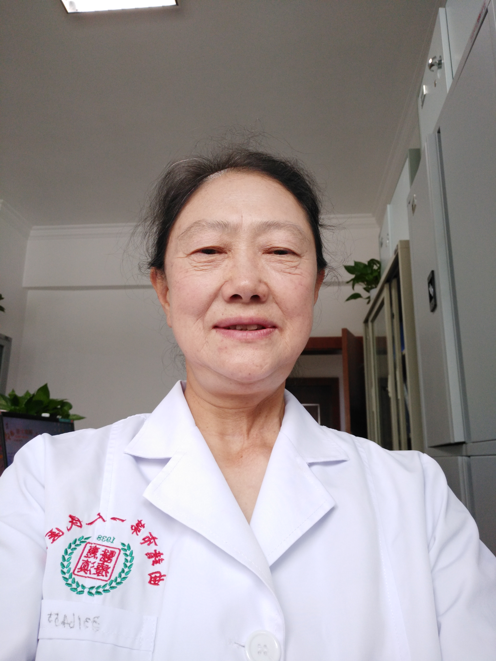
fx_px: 497
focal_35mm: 26
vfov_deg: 67.3
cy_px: 330
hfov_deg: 53.1
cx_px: 248
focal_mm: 3.87
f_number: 2
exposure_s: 1/33.3
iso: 157
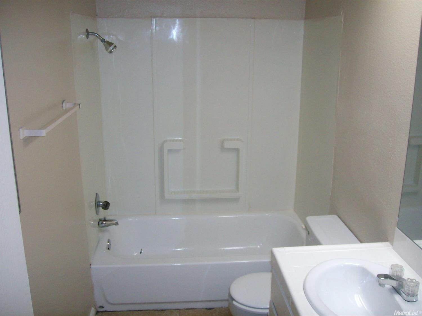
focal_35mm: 35
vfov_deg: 40.7
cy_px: 158
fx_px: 427
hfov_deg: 52.6
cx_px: 211
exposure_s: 1/40
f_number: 2.8
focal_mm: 5.8
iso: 162
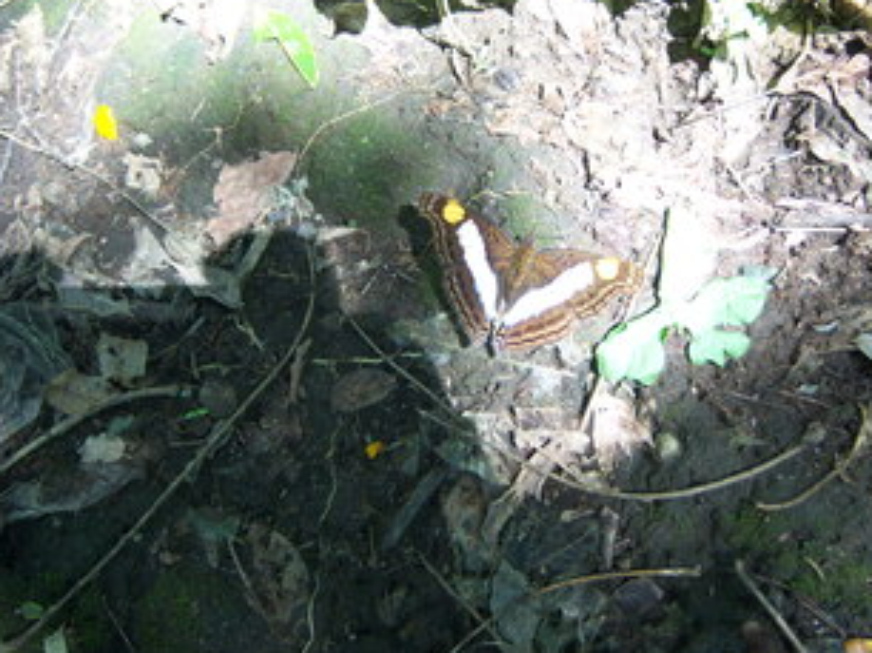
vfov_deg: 33.5
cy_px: 279
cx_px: 514
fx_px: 1082
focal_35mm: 43
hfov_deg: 43.7
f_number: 2.8
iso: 80
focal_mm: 7.5
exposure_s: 1/100
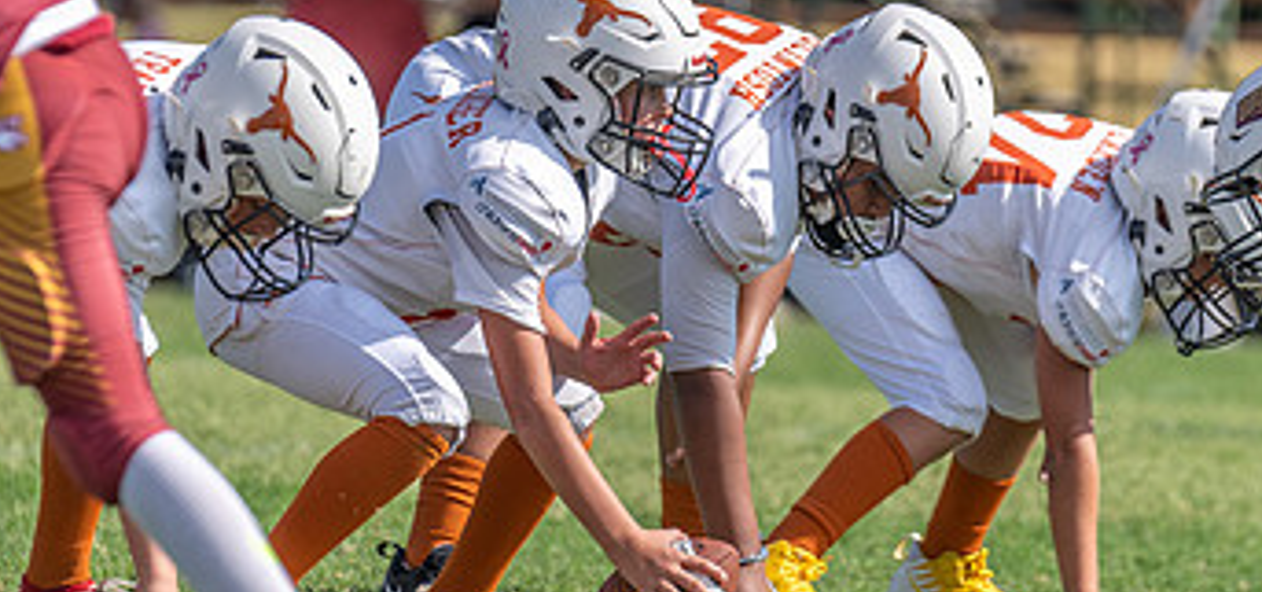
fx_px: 14434
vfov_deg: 2.4
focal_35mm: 448
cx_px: 598
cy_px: 194
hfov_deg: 5.0
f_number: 3.5
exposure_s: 1/1600
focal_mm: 200
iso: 100
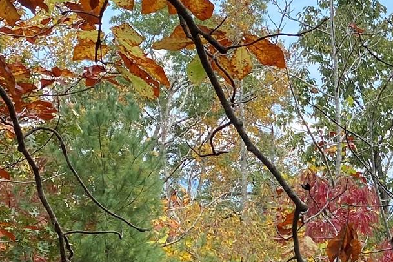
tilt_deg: -0.2
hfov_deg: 20.1
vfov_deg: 14.8
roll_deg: +1.0
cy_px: 254
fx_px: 993
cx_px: 542
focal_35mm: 91
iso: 32
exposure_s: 1/898
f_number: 1.8
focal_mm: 4.25
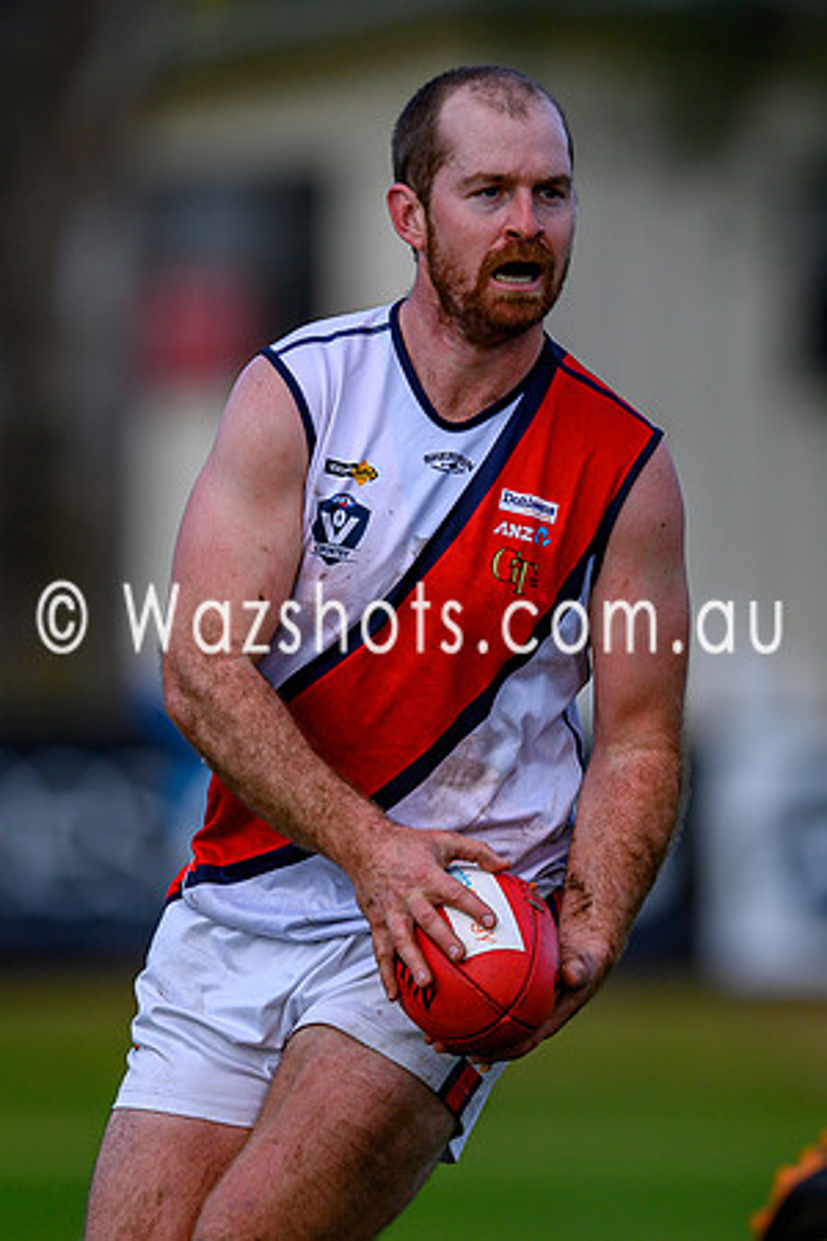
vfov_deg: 2.3
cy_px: 650
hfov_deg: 1.5
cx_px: 437
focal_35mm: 895
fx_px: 30837
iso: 180
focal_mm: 500
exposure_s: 1/1250
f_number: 4
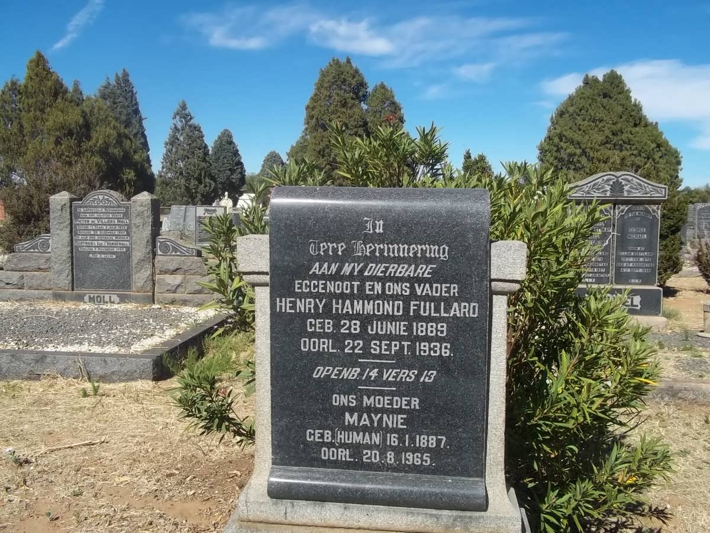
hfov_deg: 56.8
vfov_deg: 44.2
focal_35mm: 32
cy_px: 266
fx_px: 656
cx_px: 355
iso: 80
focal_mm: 5.7
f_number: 5.5
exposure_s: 1/500
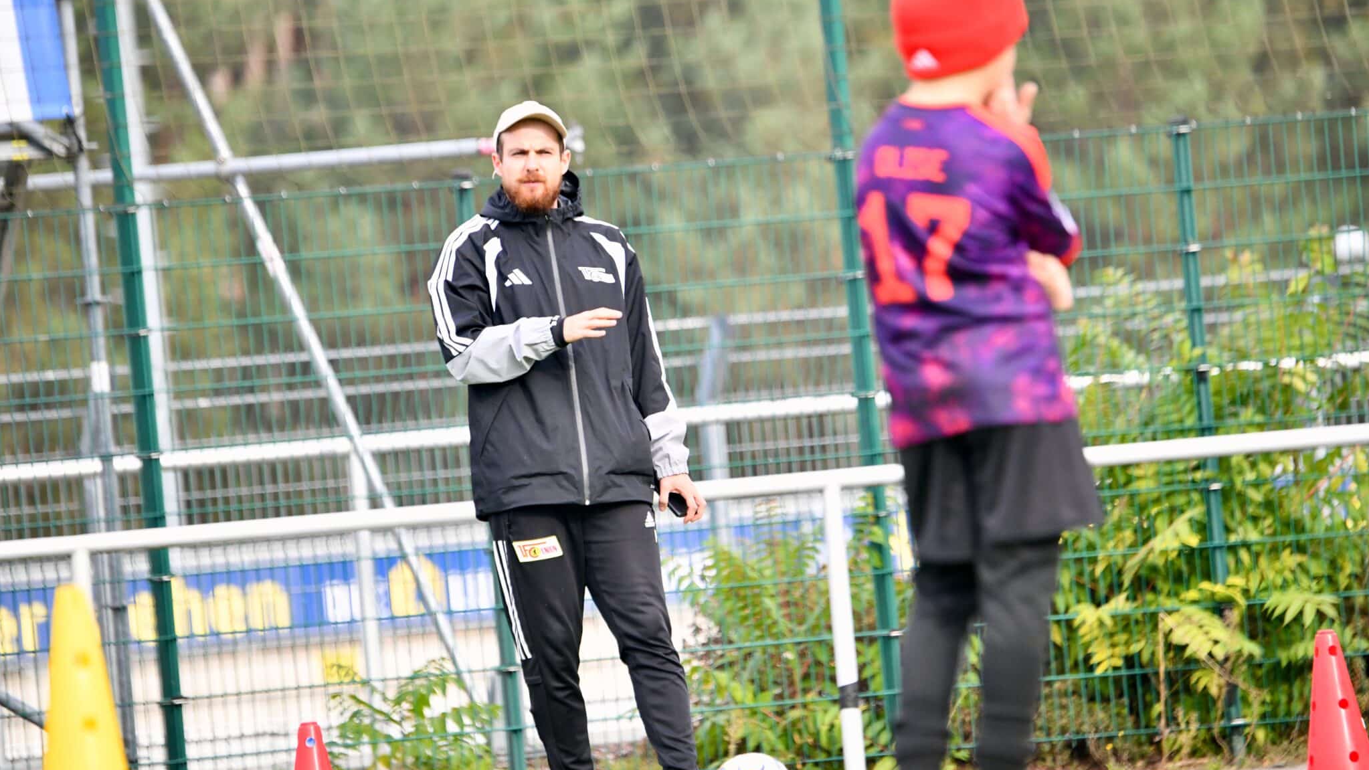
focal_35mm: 367
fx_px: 13323
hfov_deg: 5.9
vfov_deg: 3.3
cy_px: 386
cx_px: 684
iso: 2500
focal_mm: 350
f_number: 5.6
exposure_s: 1/1600
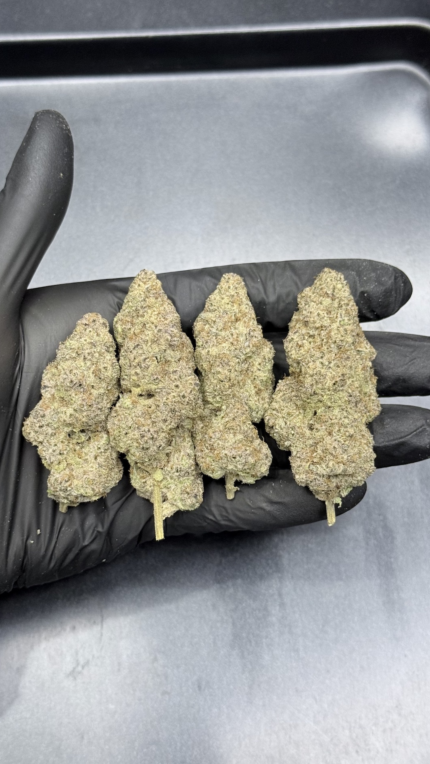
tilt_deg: -74.0
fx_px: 1074
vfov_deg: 39.2
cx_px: 195
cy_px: 385
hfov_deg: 22.6
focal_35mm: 53
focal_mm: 6.76
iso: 125
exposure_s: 1/50
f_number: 1.78
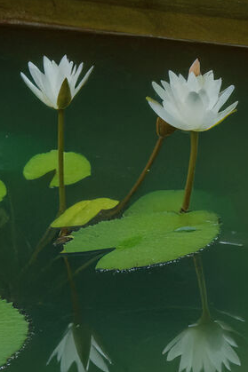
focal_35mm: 365
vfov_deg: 5.6
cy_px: -99
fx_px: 3774
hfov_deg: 3.7
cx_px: 388
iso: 250
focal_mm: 85
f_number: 1.6
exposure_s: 1/500
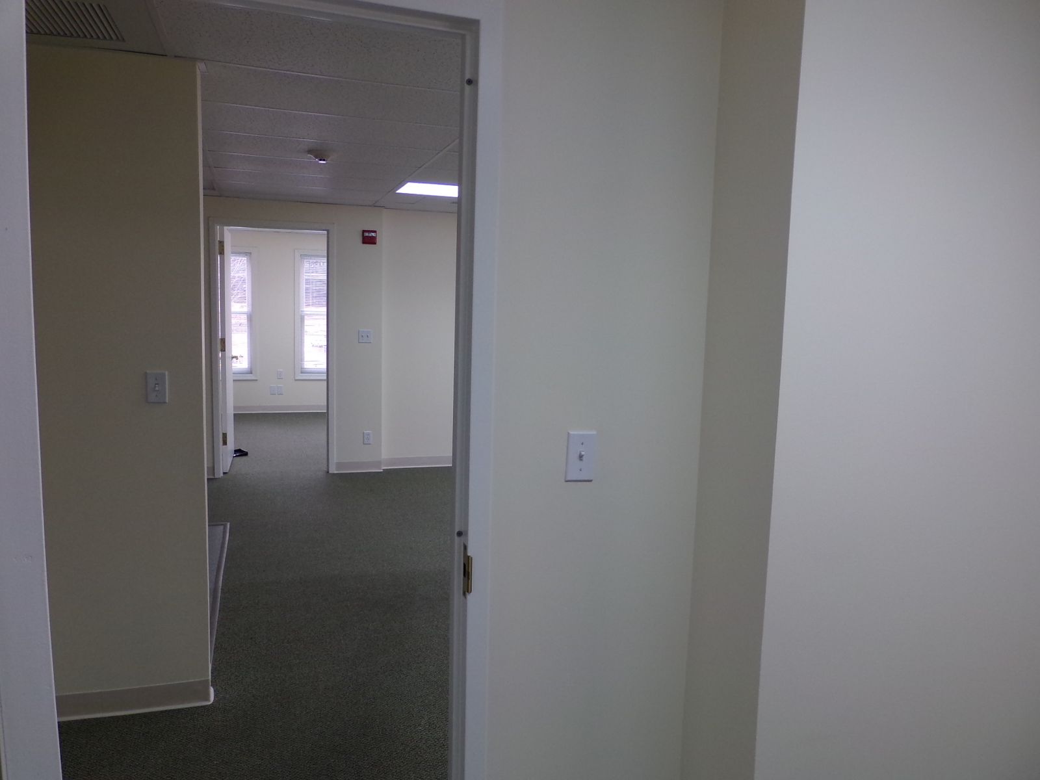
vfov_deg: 53.1
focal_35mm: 26
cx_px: 520
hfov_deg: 67.3
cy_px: 390
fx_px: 781
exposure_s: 1/100
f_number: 3.2
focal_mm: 4.7
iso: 122
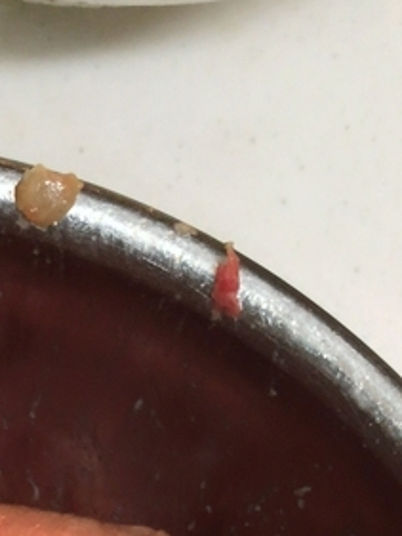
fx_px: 1578
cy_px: 778
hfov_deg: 13.8
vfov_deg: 17.5
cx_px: -151
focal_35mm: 102
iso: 80
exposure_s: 1/30
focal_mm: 4
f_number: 1.8
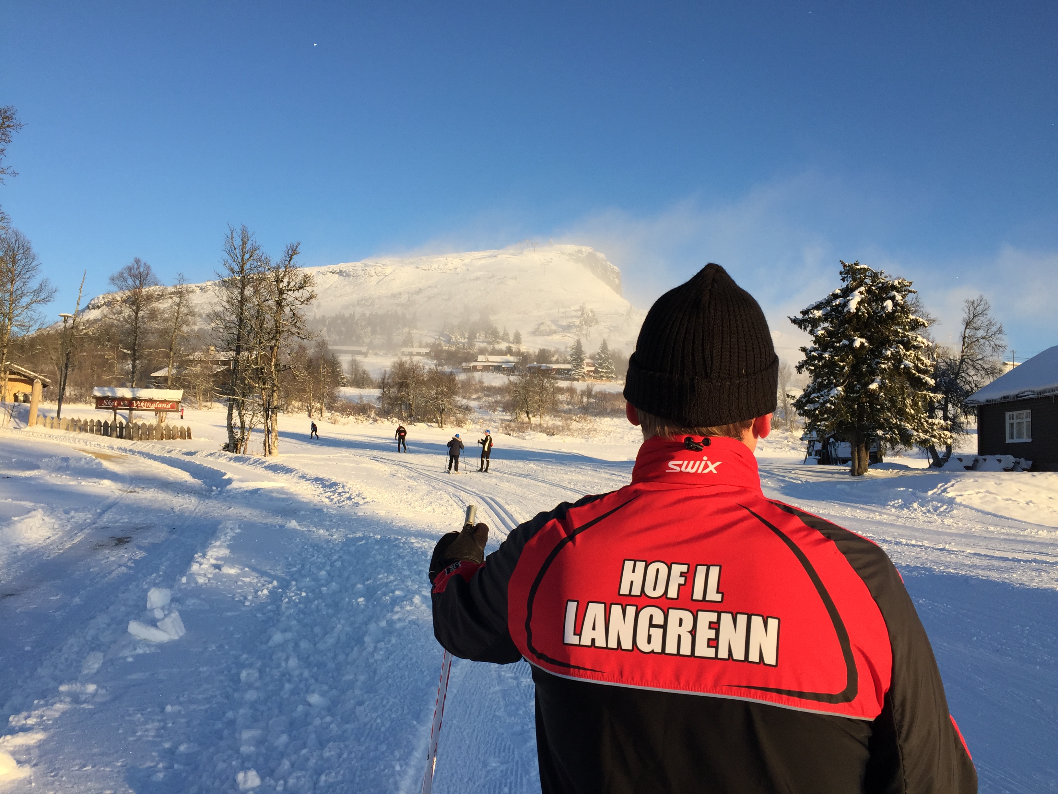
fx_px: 886
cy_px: 397
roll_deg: -1.7
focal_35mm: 29
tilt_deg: +4.4
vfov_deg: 48.2
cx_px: 529
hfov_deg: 61.7
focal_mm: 4.15
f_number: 2.2
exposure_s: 1/1163
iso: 32
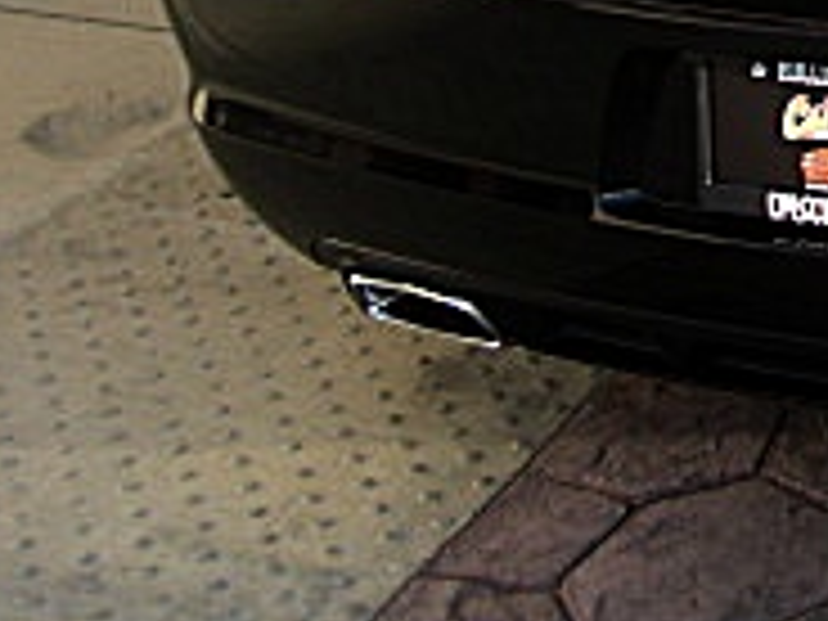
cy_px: -418
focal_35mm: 125
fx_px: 2990
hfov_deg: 14.5
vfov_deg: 11.2
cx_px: 1310
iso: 50
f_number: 2.8
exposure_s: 1/200
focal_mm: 6.3
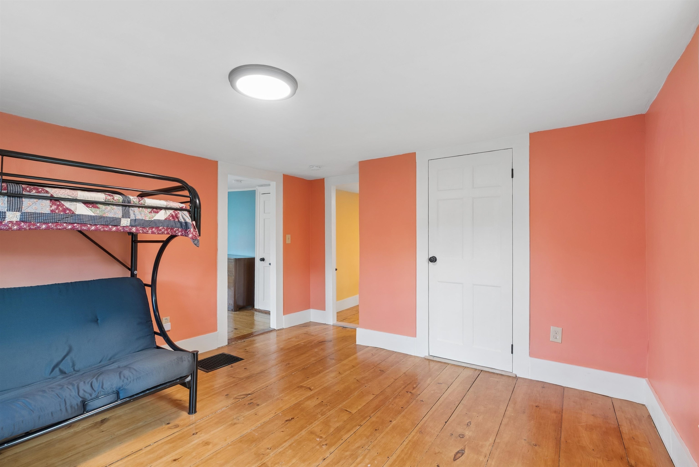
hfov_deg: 96.7
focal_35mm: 16
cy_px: 234
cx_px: 350
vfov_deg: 73.8
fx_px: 311
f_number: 7.1
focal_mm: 16
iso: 320
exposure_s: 1/6
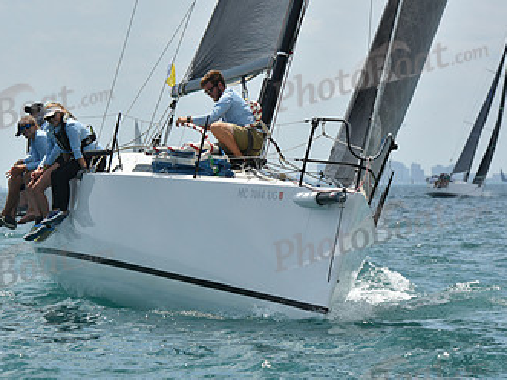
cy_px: 174
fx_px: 3455
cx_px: 195
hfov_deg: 8.4
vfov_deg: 6.3
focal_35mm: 236
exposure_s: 1/1250
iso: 250
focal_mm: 140
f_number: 9
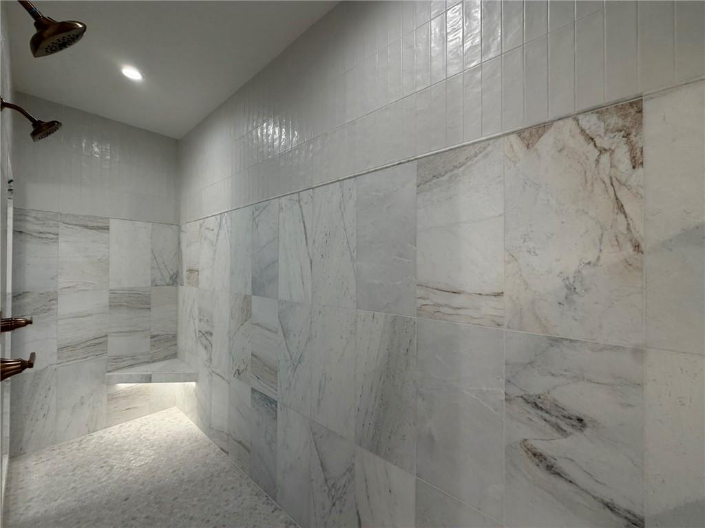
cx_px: 352
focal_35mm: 14
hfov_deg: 102.1
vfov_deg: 85.7
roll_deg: +0.3
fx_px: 285
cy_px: 264
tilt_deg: +1.0
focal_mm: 2.22
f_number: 2.2
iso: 100
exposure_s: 1/120
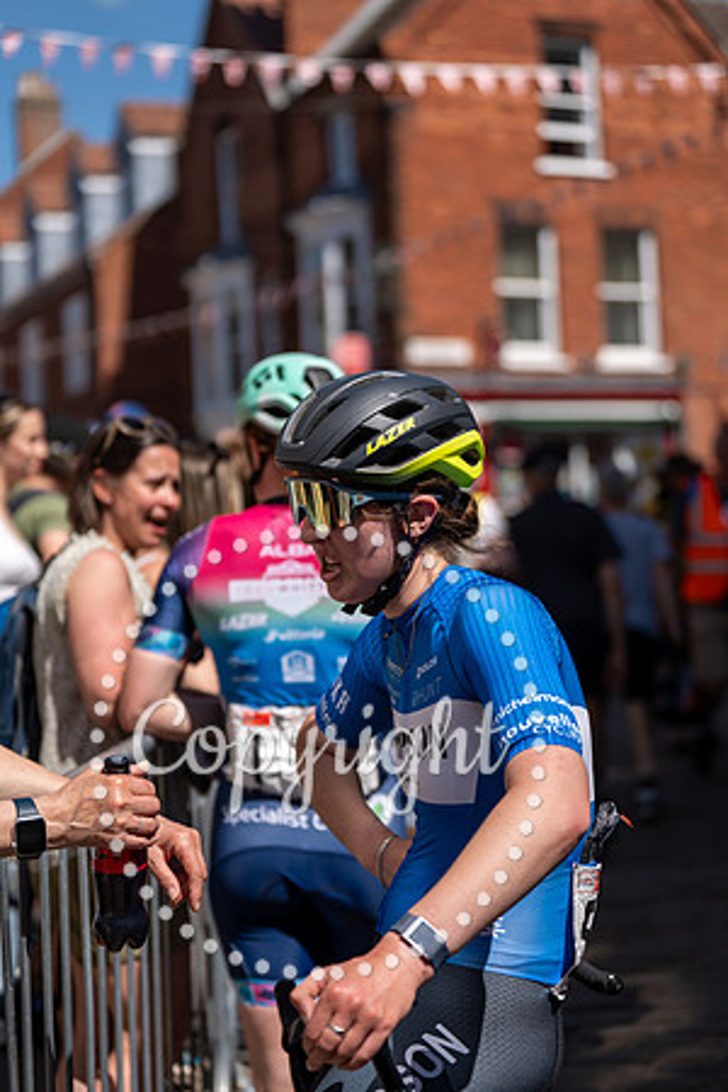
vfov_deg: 26.3
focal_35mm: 77
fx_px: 2335
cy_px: 546
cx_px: 364
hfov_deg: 17.7
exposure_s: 1/2000
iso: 100
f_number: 2.8
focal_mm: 77
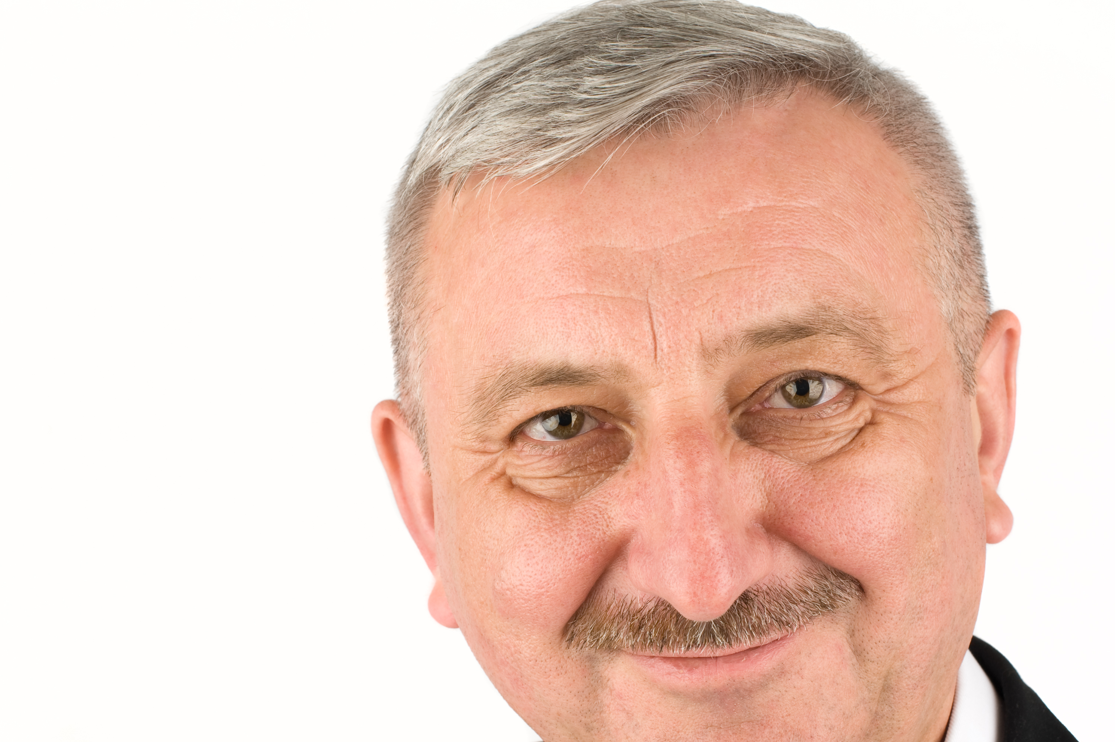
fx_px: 2198
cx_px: 580
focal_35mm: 71
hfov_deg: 28.5
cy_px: 484
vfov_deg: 19.1
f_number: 13
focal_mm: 50
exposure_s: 1/160
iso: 200
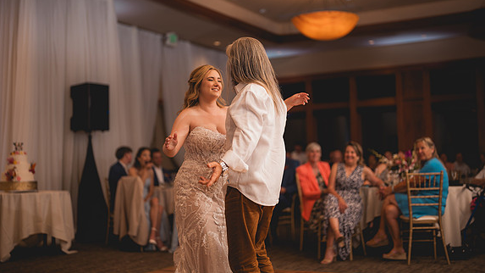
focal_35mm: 53
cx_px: 240
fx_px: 681
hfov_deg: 39.2
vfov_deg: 22.6
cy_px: 113
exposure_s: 1/250
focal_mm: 50
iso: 125
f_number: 1.2
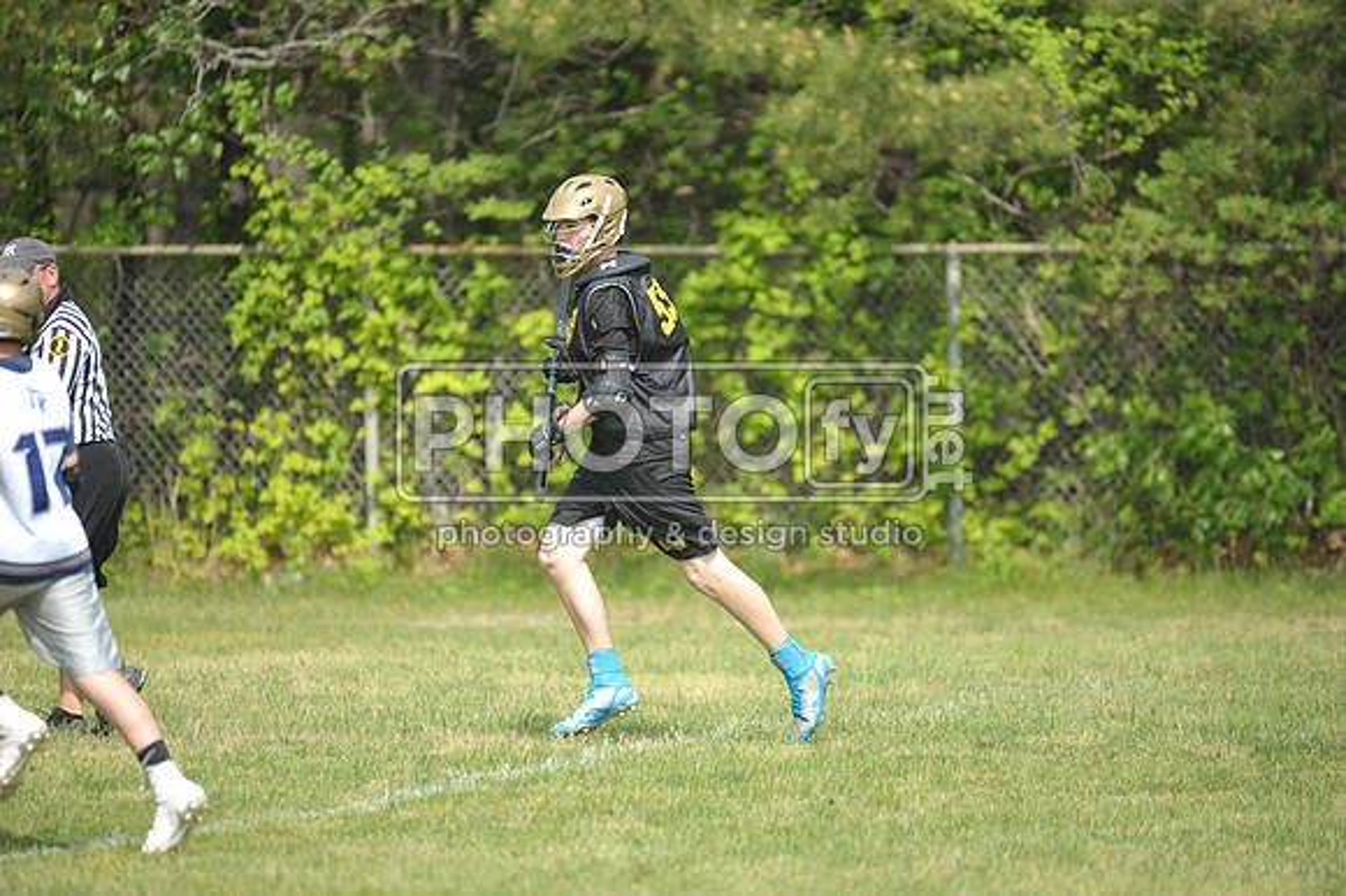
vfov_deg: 3.6
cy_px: 448
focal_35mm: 380
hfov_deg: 5.4
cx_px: 673
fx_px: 14199
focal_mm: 380
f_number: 4
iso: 640
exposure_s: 1/2000
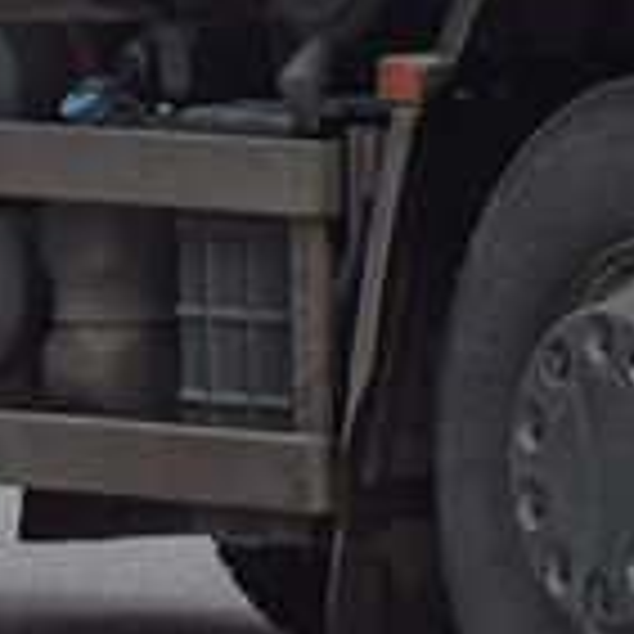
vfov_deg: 2.9
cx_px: 967
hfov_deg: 2.9
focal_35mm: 595
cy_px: -692
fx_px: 12321
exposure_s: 1/800
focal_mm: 55
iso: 400
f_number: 6.3
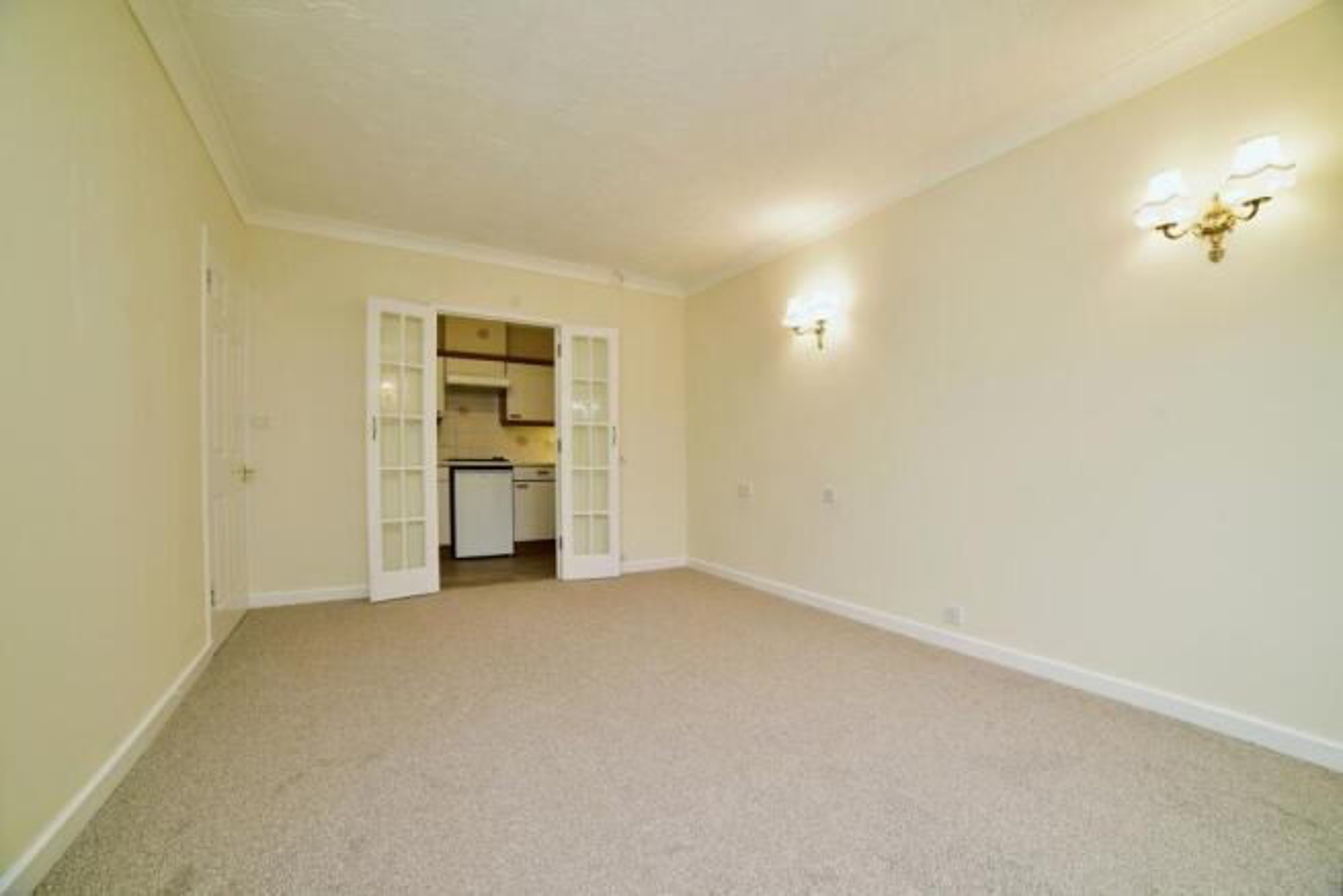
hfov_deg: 104.2
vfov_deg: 81.2
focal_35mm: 14
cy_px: 448
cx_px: 672
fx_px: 522
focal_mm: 14
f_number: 8
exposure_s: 1/4
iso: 125
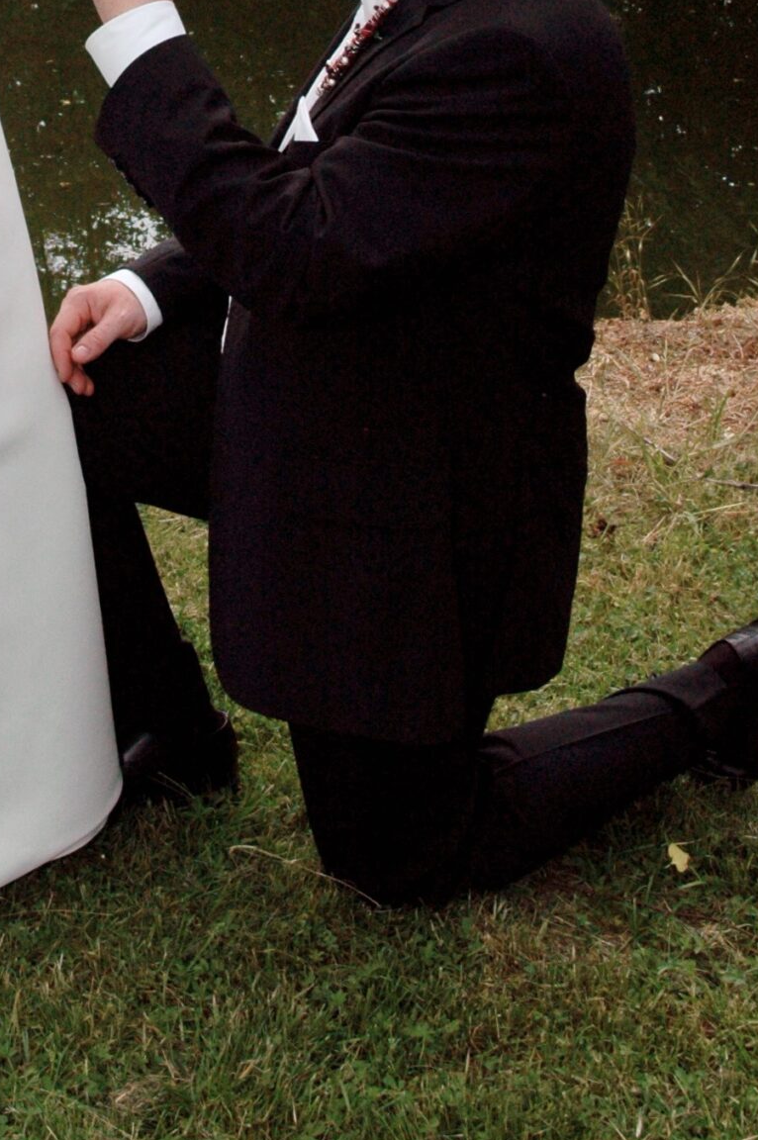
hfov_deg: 16.7
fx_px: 2531
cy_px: -42
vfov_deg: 24.1
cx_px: 27
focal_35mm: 80
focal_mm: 24
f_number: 8
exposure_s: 1/250
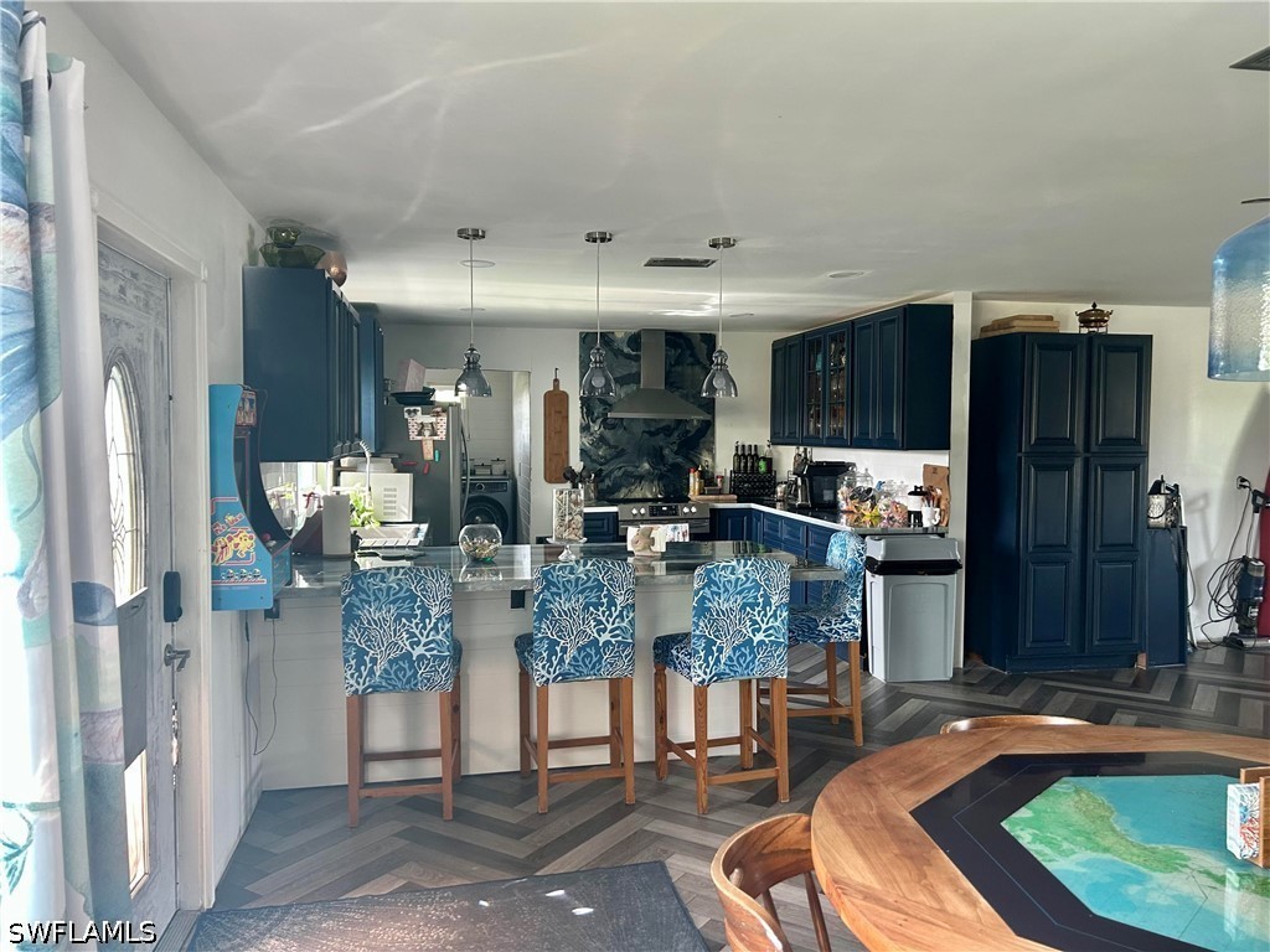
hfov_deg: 67.3
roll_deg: +0.4
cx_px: 635
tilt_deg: -2.6
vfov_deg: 53.1
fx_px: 954
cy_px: 476
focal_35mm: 26
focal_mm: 5.7
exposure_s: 1/86
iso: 125
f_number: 1.5
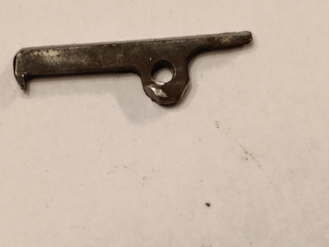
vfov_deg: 10.6
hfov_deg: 14.1
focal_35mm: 140
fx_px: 1333
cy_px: 96
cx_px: 139
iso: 640
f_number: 1.6
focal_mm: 6.14
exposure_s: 1/100
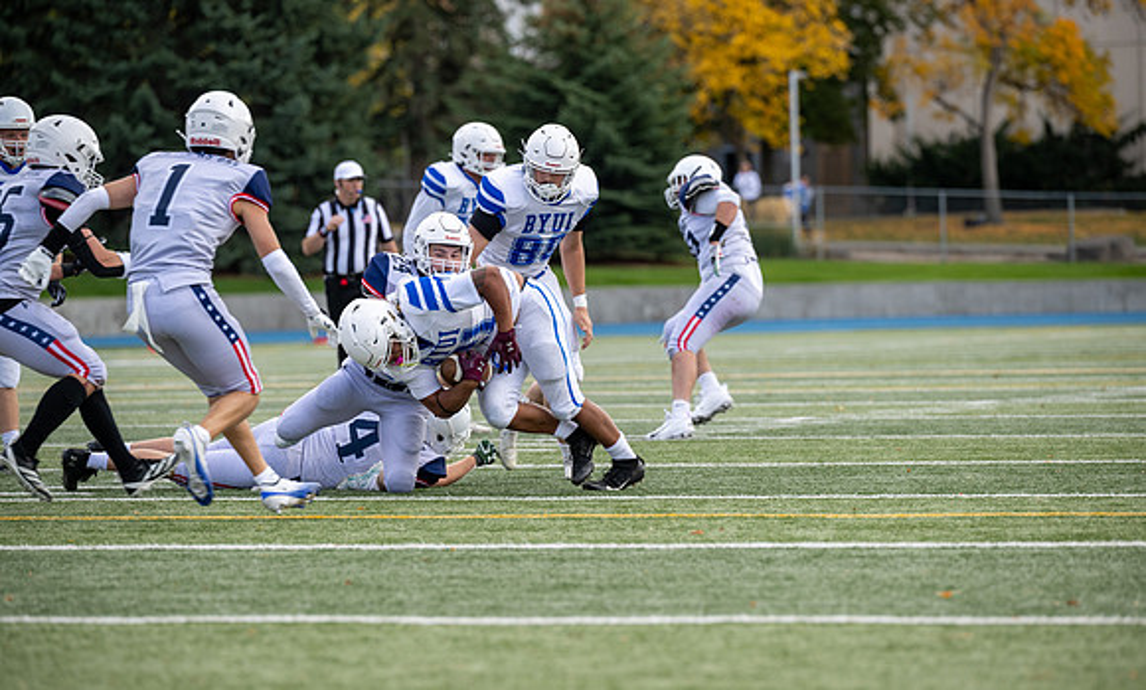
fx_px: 6452
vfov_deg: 6.1
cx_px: 581
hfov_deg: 10.2
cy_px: 387
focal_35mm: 209
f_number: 4
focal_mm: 200
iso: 200
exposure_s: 1/800
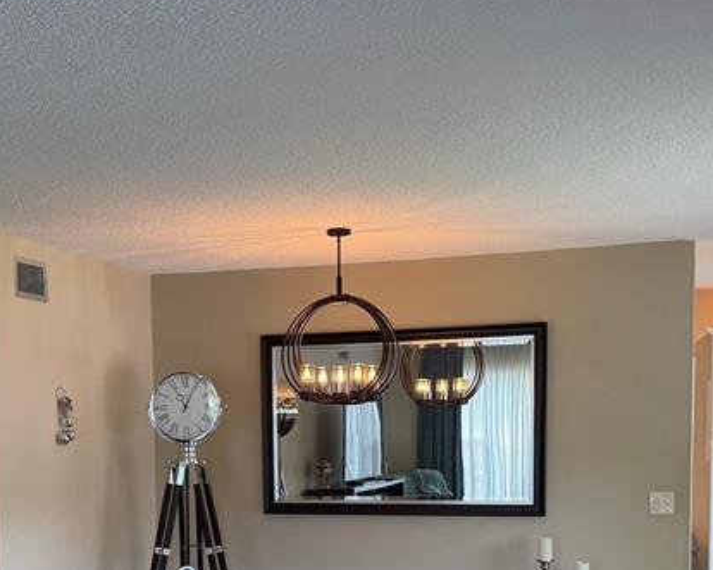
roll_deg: +1.1
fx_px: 1224
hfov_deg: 32.4
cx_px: 286
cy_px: 525
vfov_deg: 25.3
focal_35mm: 58
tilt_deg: -5.5
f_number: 1.78
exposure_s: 1/121
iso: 200
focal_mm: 6.76
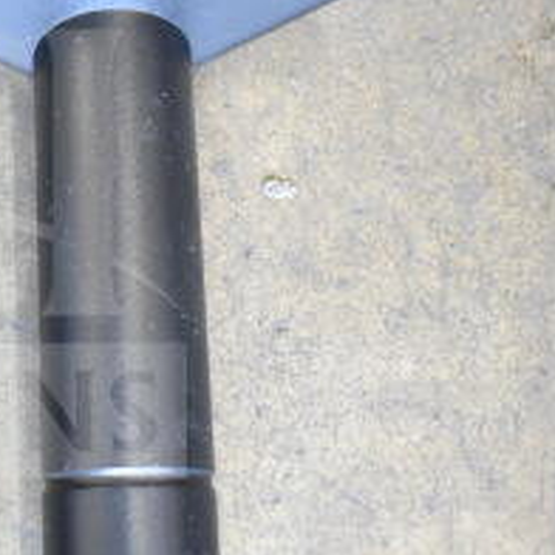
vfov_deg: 16.9
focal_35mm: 103
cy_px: 253
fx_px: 1868
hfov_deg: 16.1
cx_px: -133
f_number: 4
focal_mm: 26
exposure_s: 1/50
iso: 1600
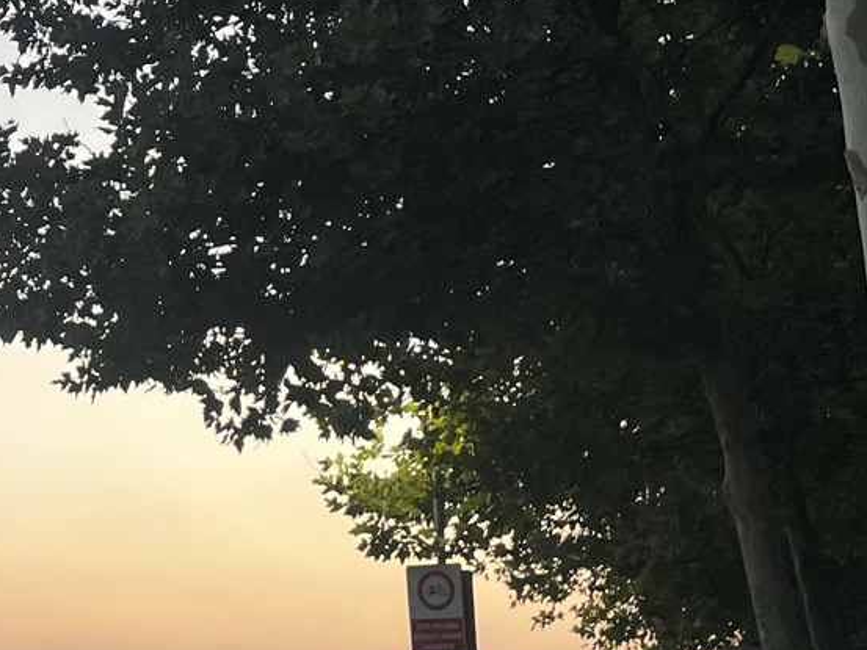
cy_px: 215
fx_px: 2355
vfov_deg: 15.7
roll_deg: -1.4
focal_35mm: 94
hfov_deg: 19.1
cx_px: -298
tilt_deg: +13.6
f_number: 1.6
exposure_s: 1/121
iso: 80
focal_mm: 4.2
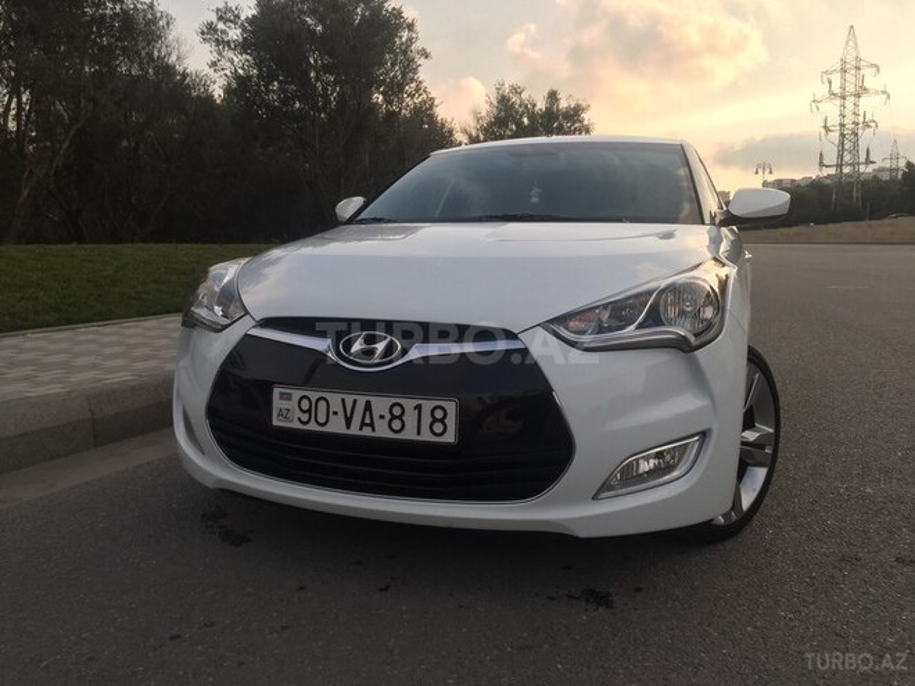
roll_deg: -1.2
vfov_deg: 48.2
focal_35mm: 29
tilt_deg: -8.2
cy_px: 343
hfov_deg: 61.7
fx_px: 767
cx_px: 458
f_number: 2.2
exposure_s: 1/494
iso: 32
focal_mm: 4.15
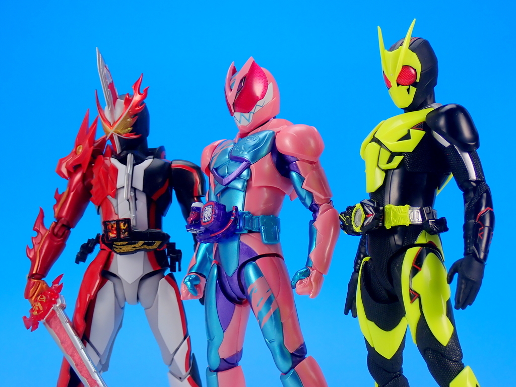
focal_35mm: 71
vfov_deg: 20.7
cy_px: 194
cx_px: 258
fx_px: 1058
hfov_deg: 27.4
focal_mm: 12.73
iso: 100
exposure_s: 1/1.3
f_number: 16
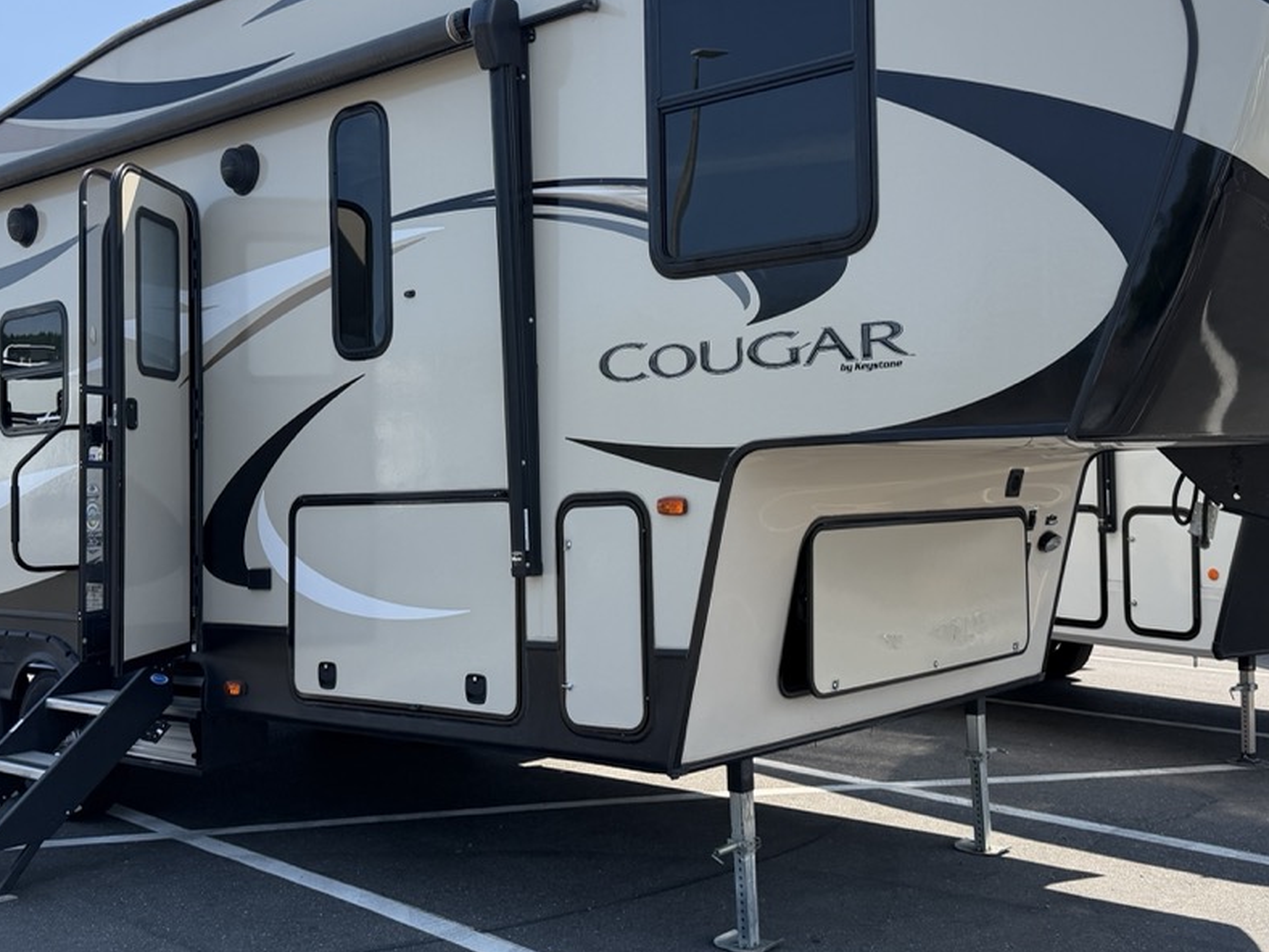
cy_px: 398
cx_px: 651
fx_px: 1430
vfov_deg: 36.7
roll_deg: -0.2
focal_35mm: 39
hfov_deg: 47.9
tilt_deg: +1.8
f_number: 1.78
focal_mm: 6.76
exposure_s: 1/3021
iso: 100
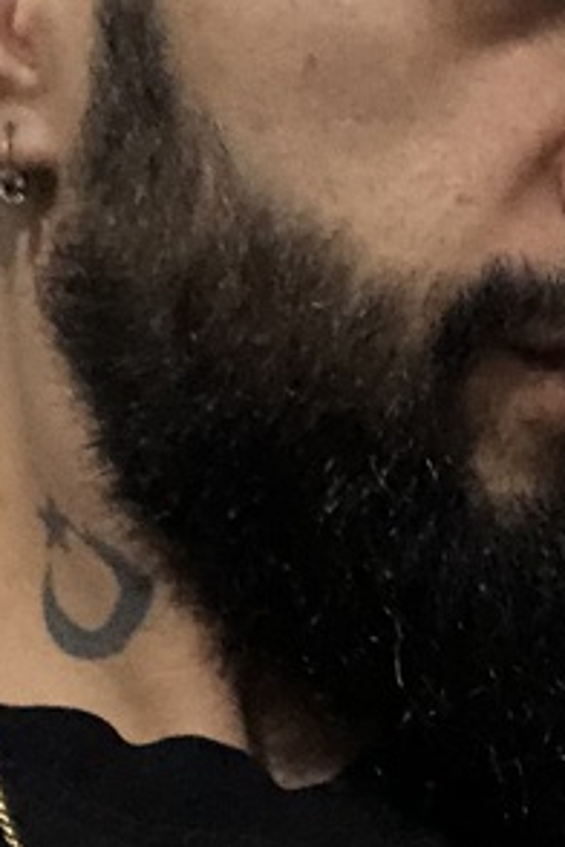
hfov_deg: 12.9
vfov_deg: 19.6
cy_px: 484
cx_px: 657
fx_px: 2448
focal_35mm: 104
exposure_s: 1/33
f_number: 2.2
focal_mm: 2.87
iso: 400
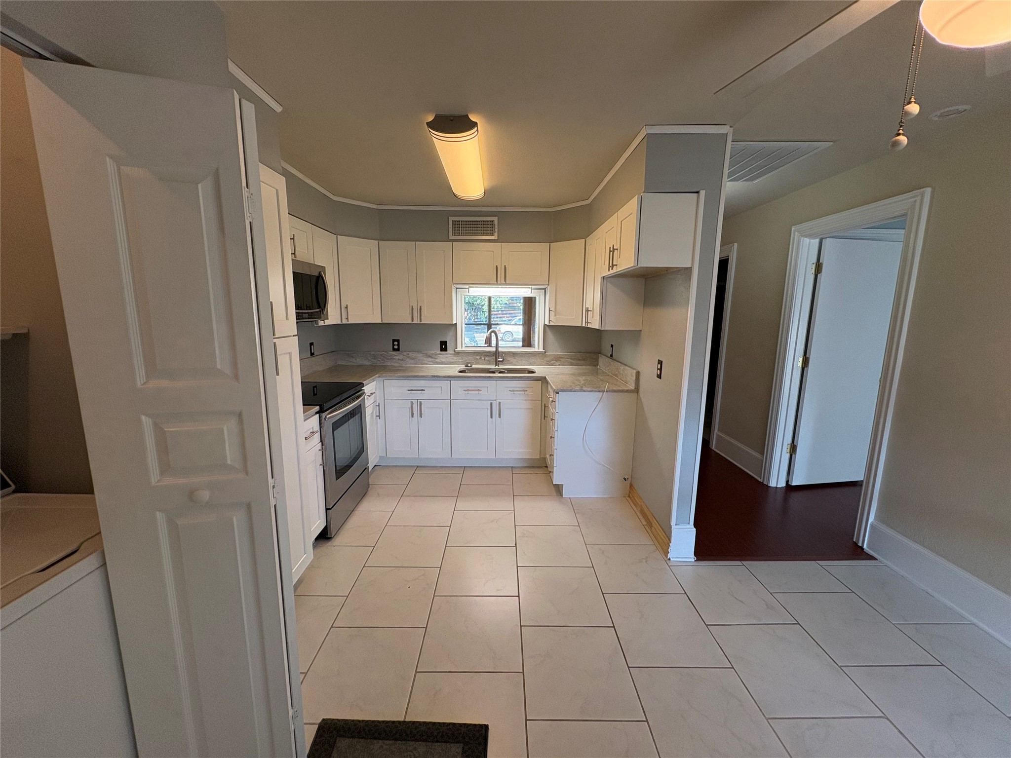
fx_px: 409
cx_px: 506
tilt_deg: -9.7
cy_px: 379
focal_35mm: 14
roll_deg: -0.7
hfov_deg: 102.1
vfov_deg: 85.7
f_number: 2.2
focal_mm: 2.22
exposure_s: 1/120
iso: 160
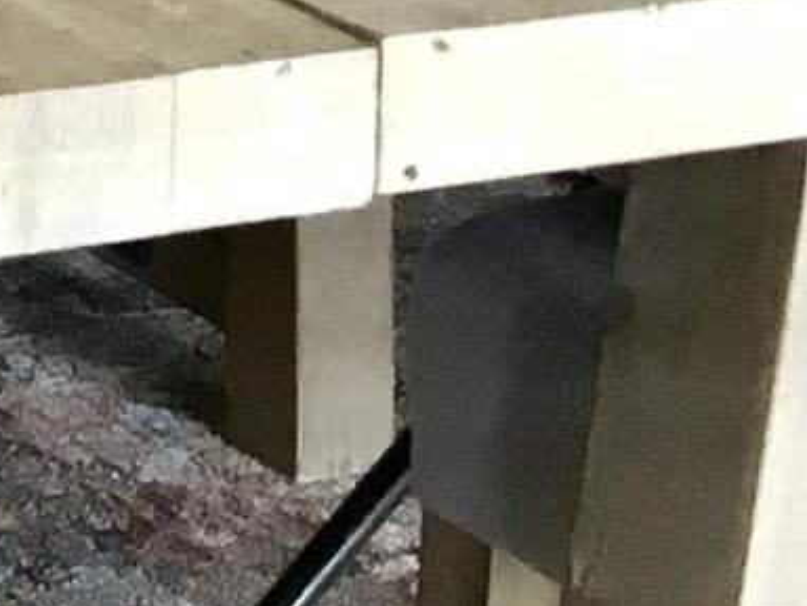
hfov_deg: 7.4
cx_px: -1713
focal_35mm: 232
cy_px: -1488
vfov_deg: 5.8
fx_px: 5409
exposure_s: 1/40
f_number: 2.2
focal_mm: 4.15
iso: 25
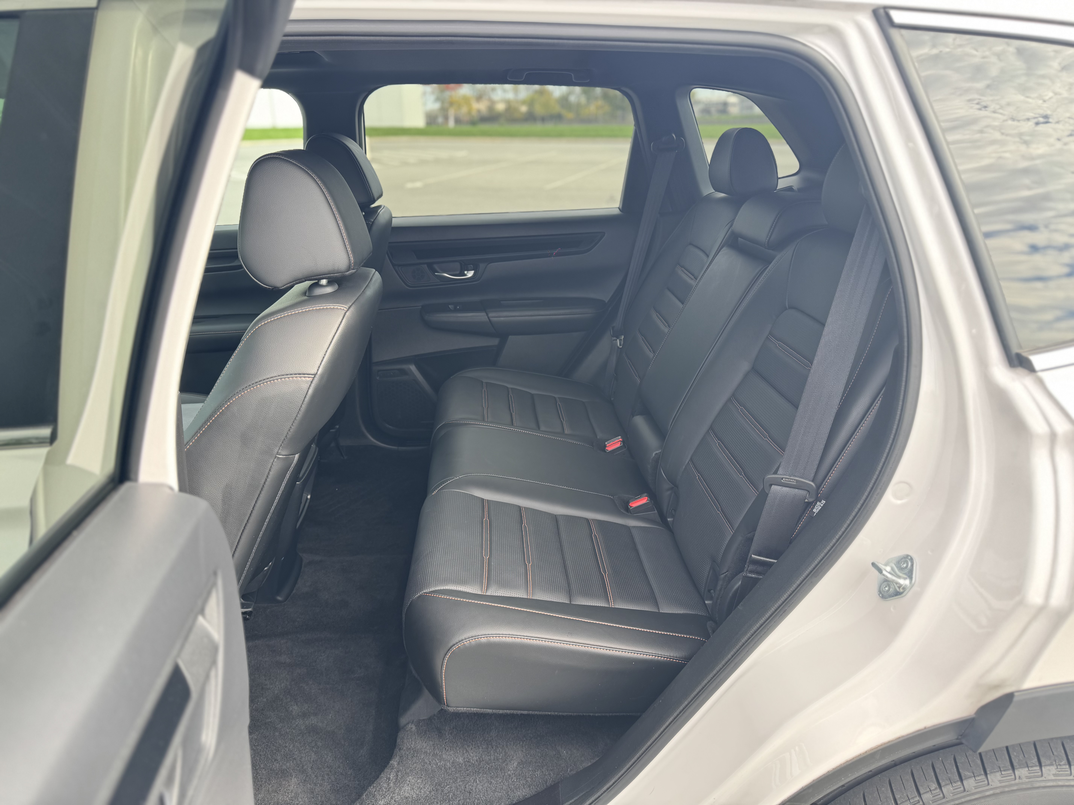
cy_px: 402
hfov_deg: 71.6
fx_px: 745
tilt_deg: -18.7
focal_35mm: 24
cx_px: 537
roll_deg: +1.4
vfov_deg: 56.8
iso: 80
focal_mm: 6.76
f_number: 1.78
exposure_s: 1/169
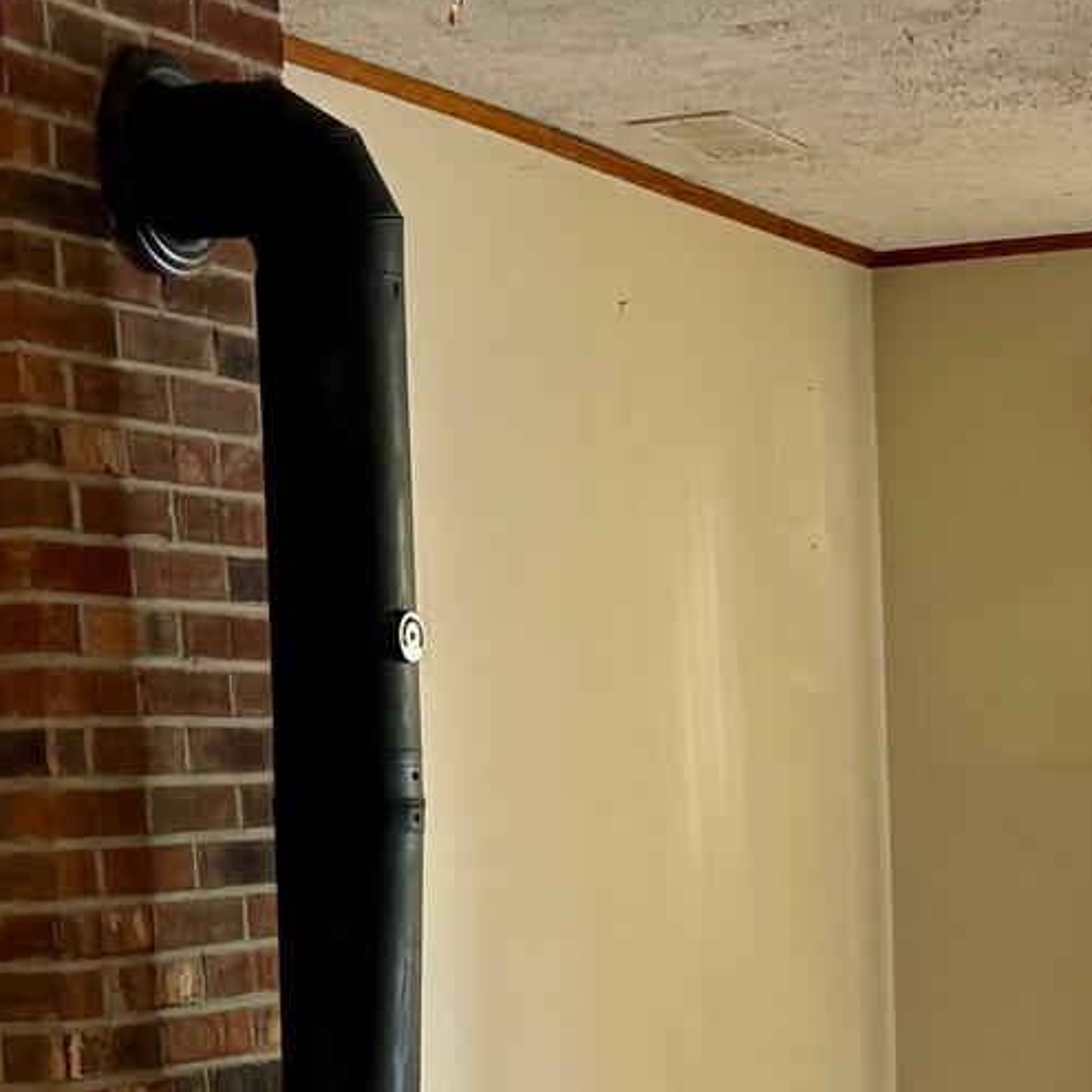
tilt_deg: -7.0
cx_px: 931
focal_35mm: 95
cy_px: 1169
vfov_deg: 17.7
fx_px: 3391
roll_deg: +1.6
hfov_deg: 18.1
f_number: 1.6
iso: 250
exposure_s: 1/60
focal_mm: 5.96
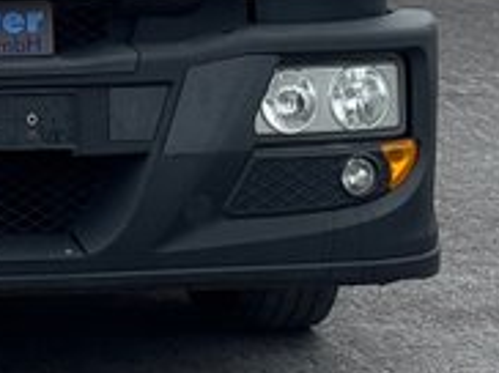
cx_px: -195
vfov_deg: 6.2
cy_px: -442
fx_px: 3297
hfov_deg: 8.5
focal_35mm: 229
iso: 25
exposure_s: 1/564
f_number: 2
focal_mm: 6
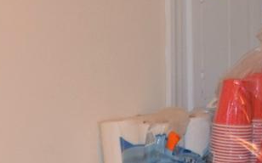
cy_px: 422
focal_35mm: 244
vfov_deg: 5.2
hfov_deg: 8.5
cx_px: -94
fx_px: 1741
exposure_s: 1/60
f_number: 4
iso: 800
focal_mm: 24
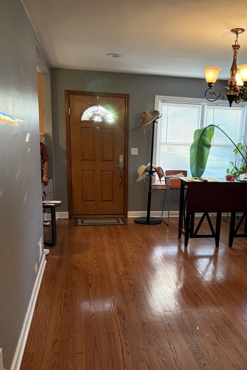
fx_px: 340
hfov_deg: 39.7
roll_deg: -3.5
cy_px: 222
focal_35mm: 33
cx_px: 157
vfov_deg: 56.8
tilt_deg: -13.7
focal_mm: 5.96
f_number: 1.6
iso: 160
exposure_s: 1/60
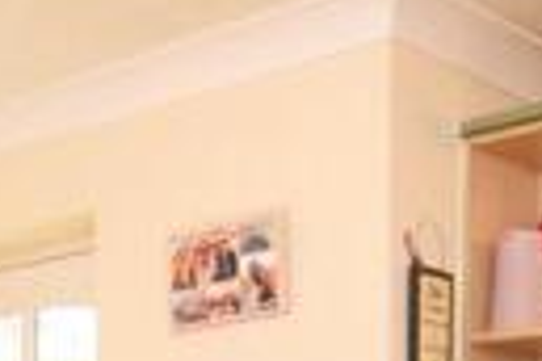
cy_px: 670
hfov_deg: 25.9
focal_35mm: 76
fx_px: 1144
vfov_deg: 15.3
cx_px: 67
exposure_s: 1/40
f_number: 8
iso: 400
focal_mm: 10
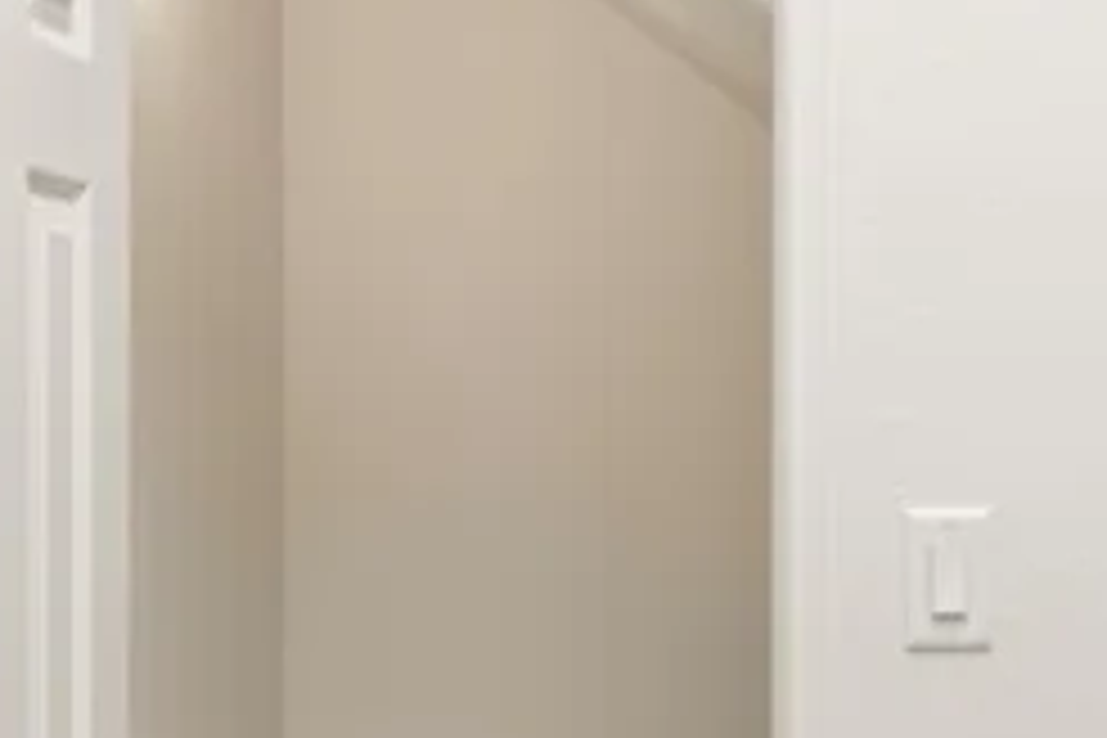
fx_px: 2429
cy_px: 452
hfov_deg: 25.4
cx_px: 824
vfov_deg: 17.3
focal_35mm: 79
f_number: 8
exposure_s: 1/2.5
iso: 400
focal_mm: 19
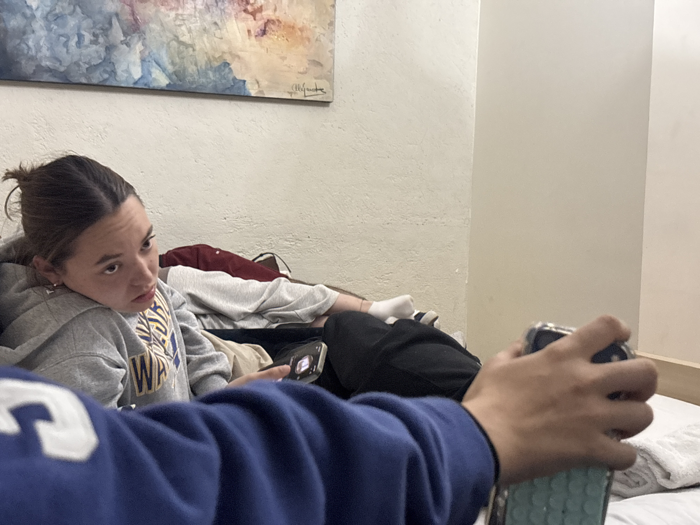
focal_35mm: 52
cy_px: 262
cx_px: 350
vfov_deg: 28.0
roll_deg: -2.3
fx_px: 1052
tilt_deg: -2.9
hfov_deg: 36.8
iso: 500
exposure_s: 1/17
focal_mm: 5.96
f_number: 1.6
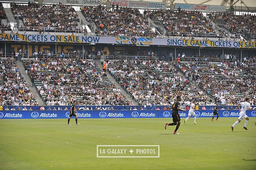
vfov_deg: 14.4
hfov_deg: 21.5
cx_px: 128
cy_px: 85
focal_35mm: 95
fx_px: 675
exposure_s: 1/2500
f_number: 3.5
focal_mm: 95
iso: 320
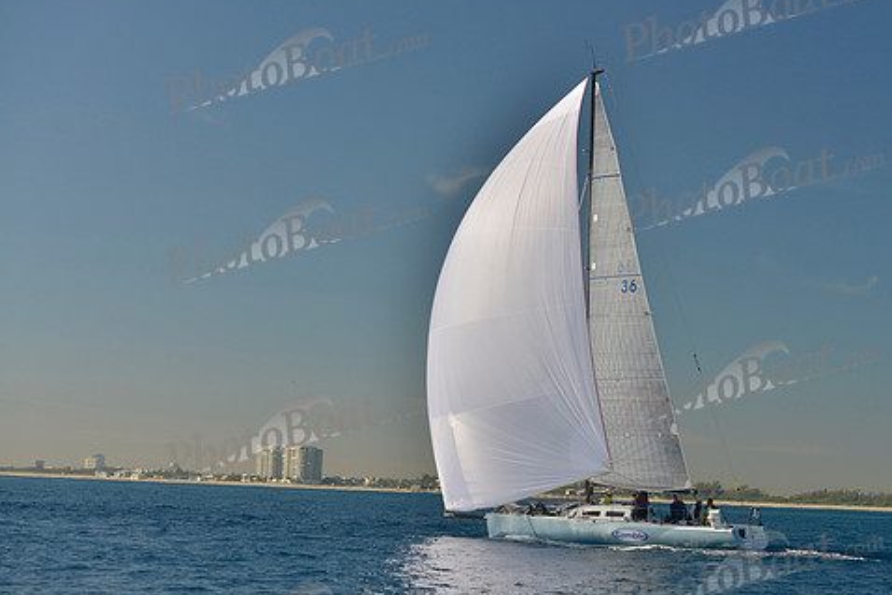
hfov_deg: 23.9
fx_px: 2107
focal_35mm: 85
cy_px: 309
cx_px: 526
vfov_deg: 16.1
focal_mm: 70
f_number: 5.6
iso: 200
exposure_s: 1/800
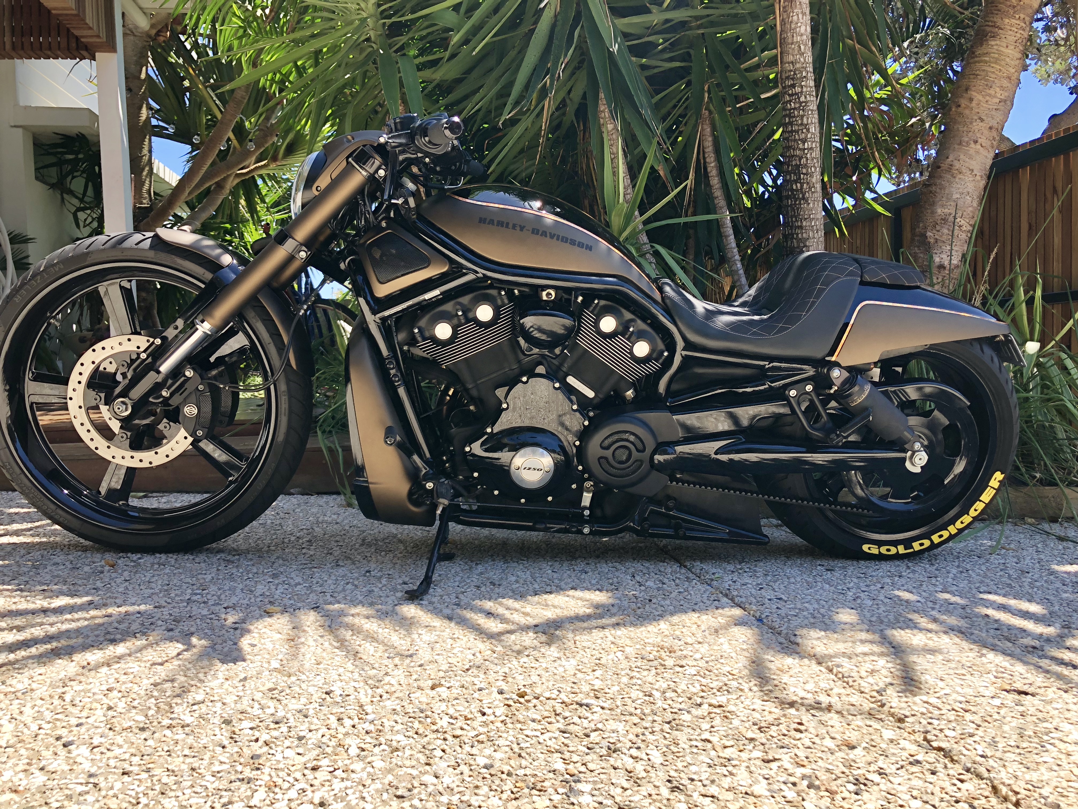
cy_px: 404
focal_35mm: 28
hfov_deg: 63.4
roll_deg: +1.8
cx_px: 539
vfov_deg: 49.7
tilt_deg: -3.2
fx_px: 872
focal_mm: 3.99
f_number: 1.8
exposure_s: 1/387
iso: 20
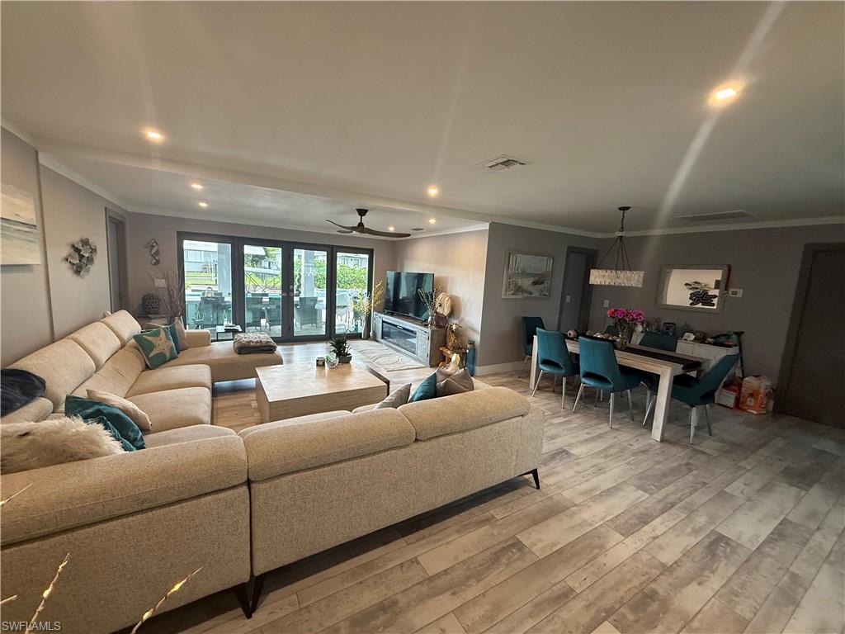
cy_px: 317
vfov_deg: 85.7
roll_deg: -3.0
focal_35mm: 14
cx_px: 422
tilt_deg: -7.1
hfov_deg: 102.1
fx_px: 342
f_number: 2.2
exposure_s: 1/99
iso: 320
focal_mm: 2.22
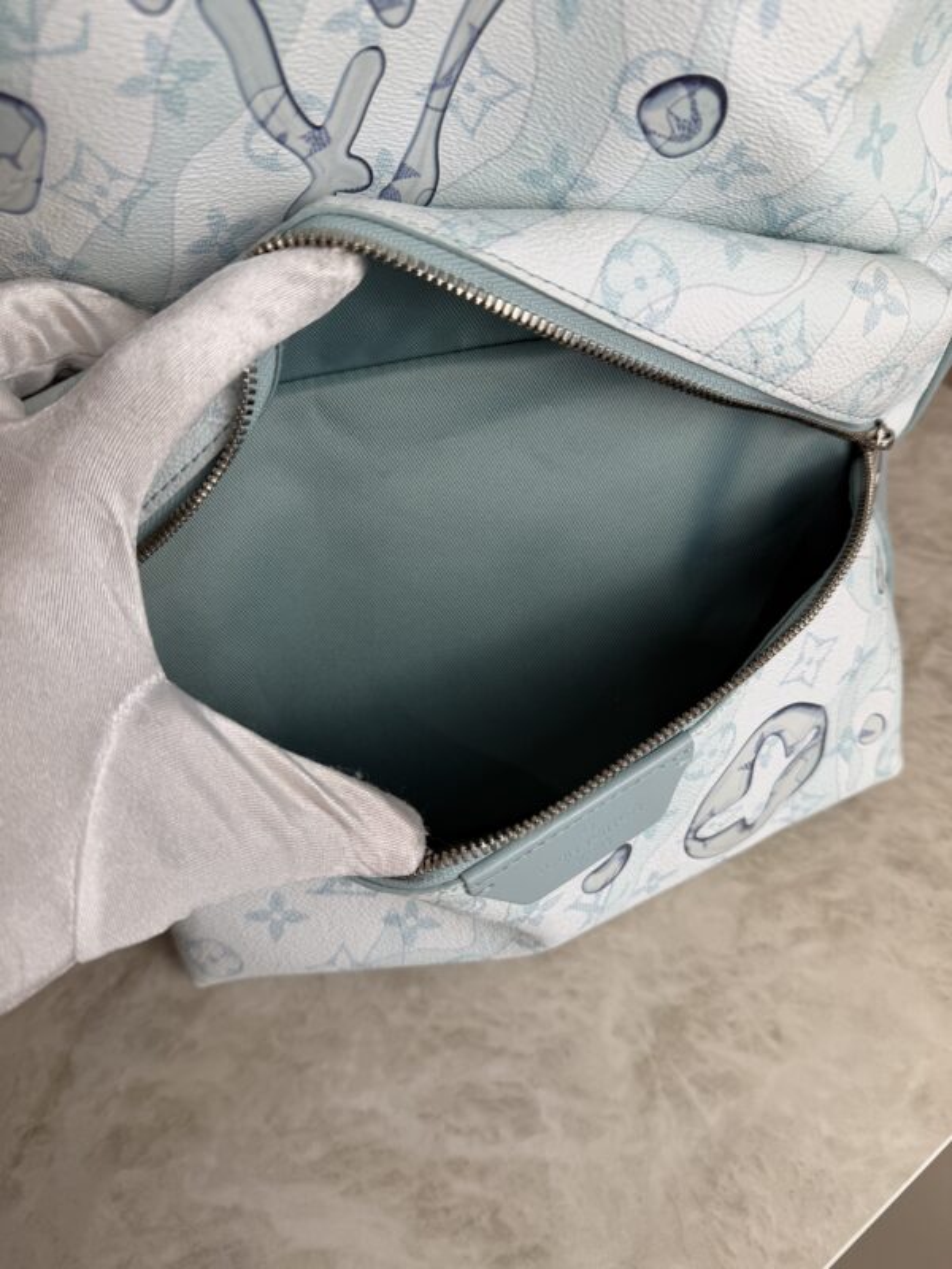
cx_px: 476
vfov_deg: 71.6
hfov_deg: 56.8
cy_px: 634
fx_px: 880
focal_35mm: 24
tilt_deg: -50.9
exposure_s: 1/253
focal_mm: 6.76
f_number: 1.78
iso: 64
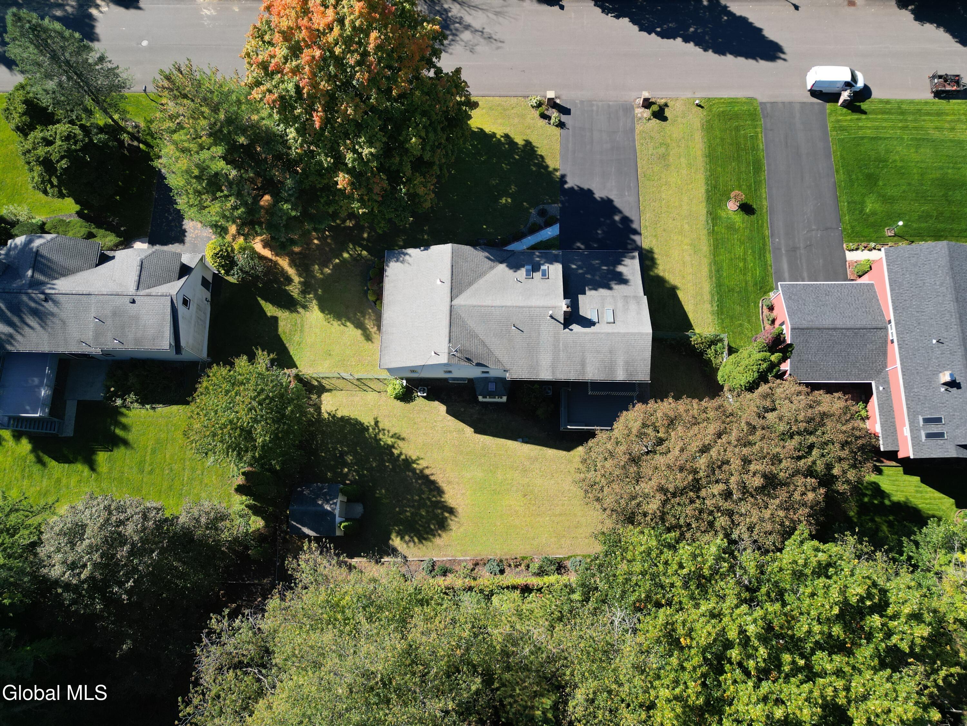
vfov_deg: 56.8
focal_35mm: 24
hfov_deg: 71.6
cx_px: 484
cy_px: 363
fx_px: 670
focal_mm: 6.72
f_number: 1.7
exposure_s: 1/1000
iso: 100
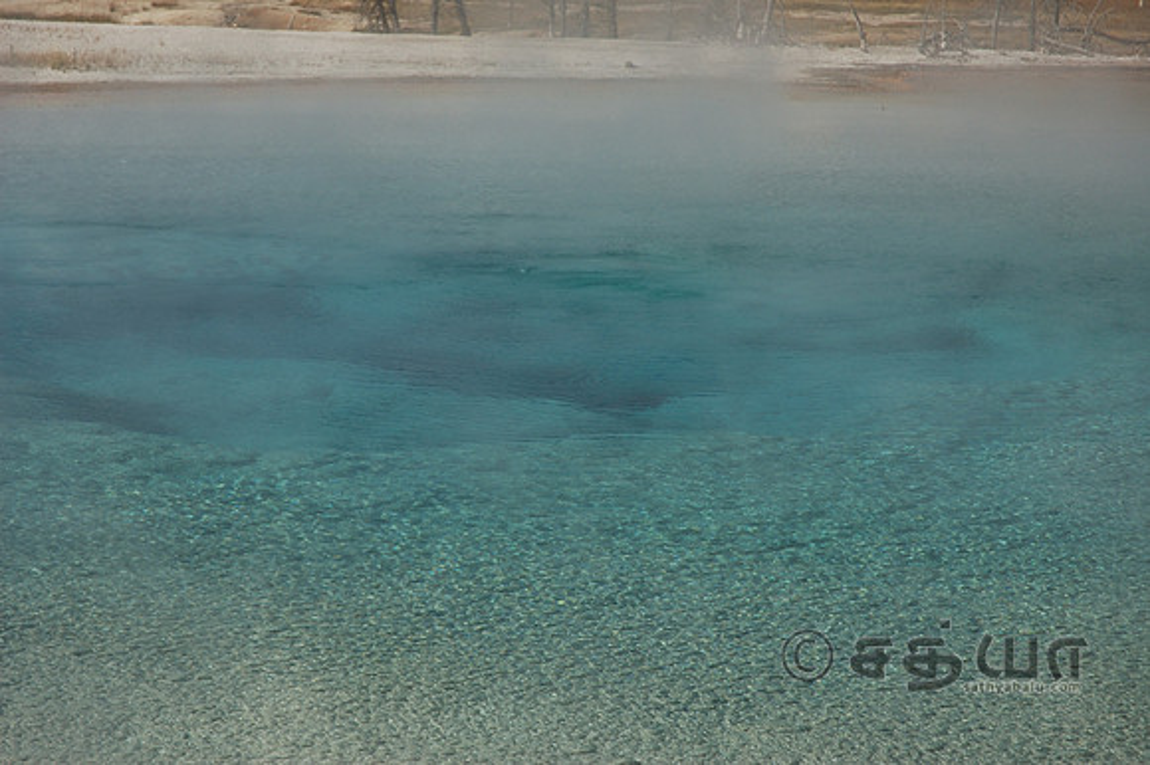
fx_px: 3352
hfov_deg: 19.5
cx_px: 575
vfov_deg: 13.0
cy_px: 382
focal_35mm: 105
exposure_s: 1/250
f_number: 8
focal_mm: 70
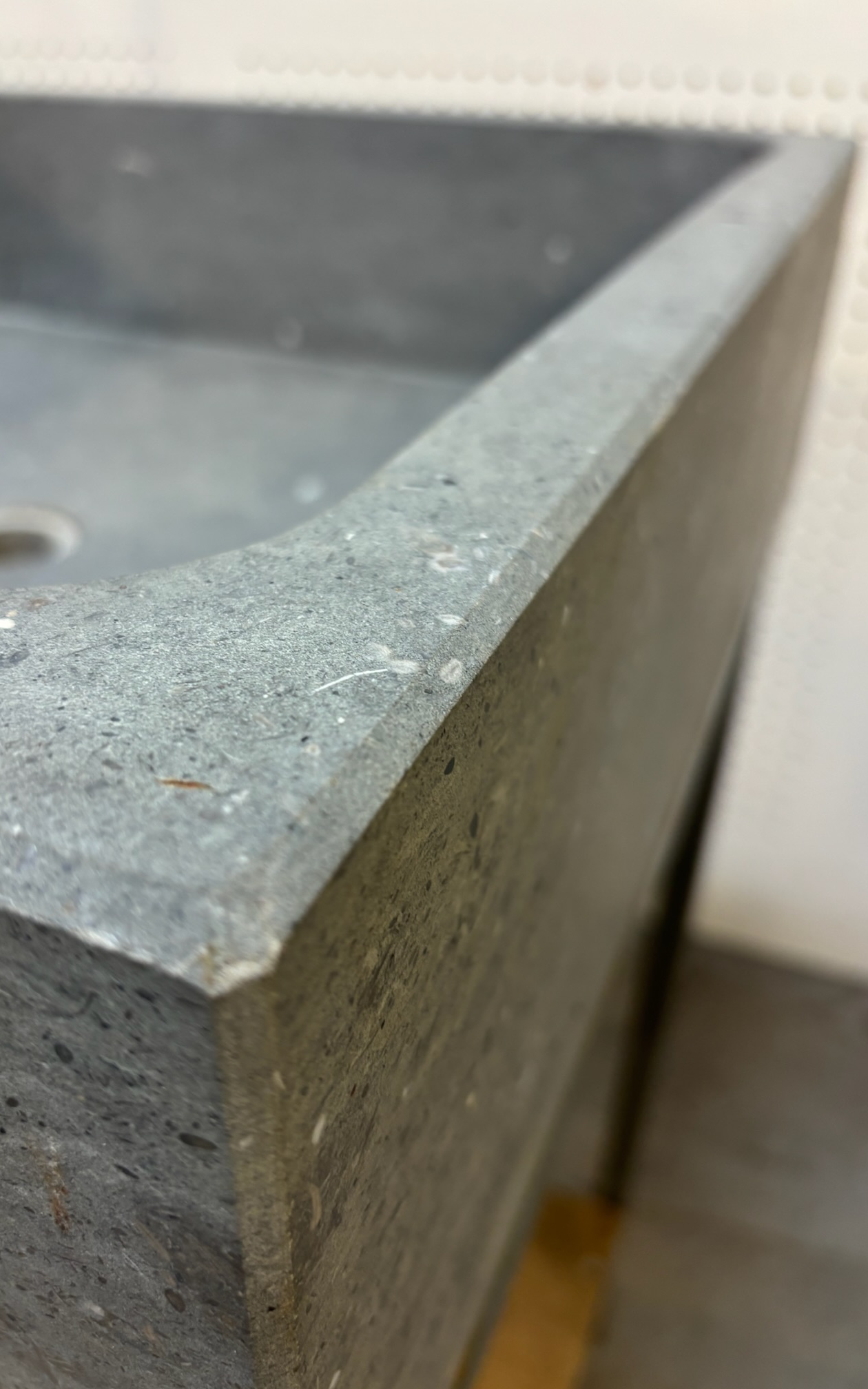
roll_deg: -3.1
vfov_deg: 66.5
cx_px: 385
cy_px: 694
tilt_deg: -32.6
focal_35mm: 28
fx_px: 1060
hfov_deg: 44.5
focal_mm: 5.96
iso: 125
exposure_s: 1/50
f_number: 1.6
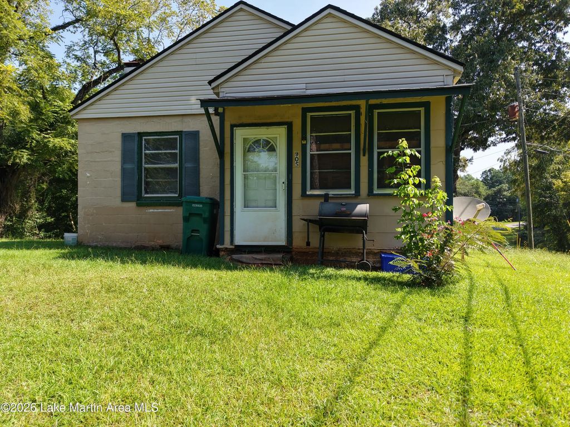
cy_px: 214
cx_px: 285
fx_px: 395
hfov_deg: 71.6
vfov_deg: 56.8
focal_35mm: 24
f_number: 1.8
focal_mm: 8.67
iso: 100
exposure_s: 1/1000
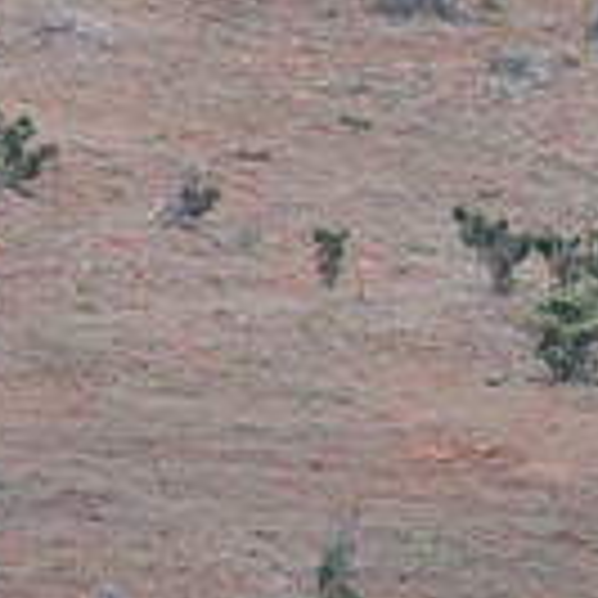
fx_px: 63794
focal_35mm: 3264
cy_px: 590
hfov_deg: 0.5
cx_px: 876
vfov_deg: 0.5
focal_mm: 600
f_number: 9
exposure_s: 1/1600
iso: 800
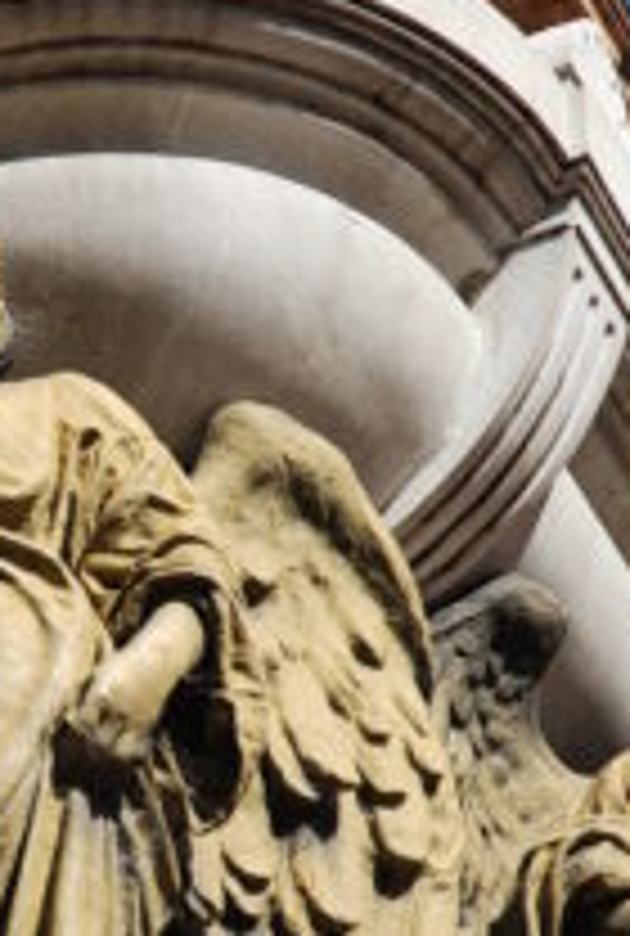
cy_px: 644
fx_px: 5632
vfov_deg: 9.5
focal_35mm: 216
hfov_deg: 6.4
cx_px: 47
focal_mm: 60
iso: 100
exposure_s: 1/400
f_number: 5
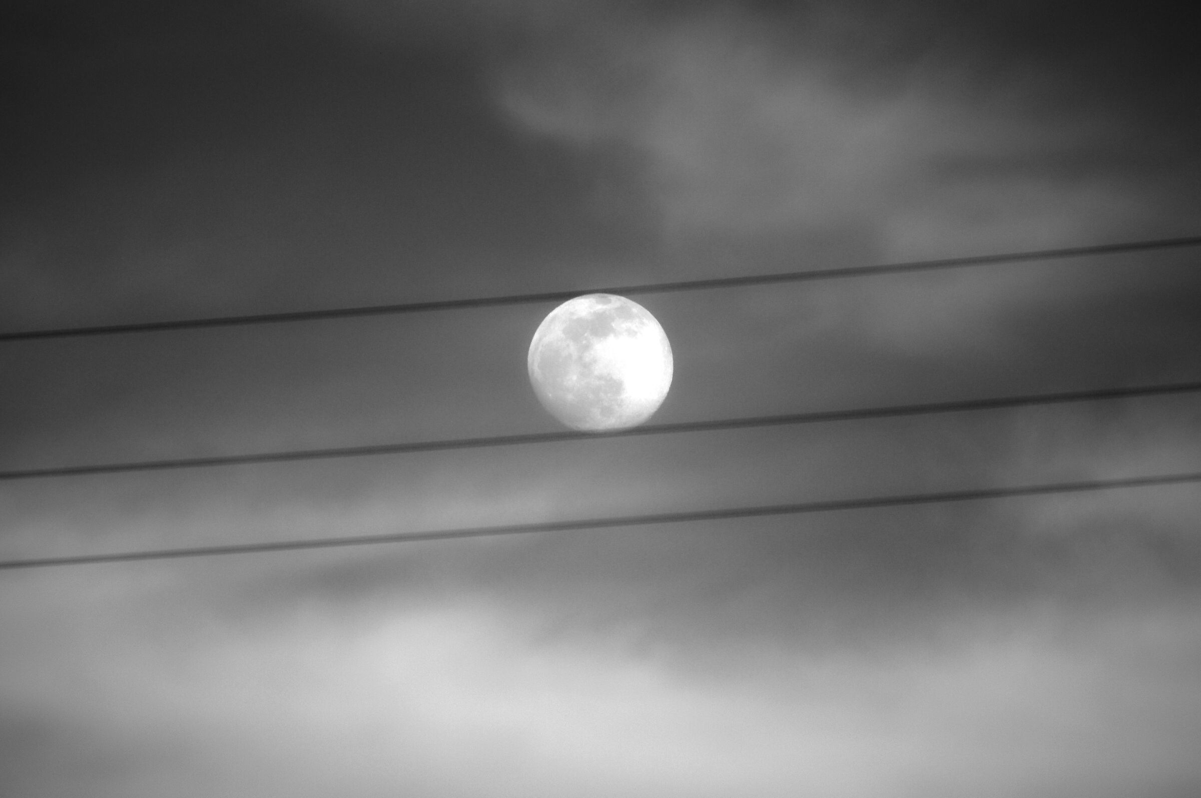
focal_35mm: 450
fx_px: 14994
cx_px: 600
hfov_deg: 4.6
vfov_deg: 3.0
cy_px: 399
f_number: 5.6
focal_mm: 300
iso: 200
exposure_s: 1/800
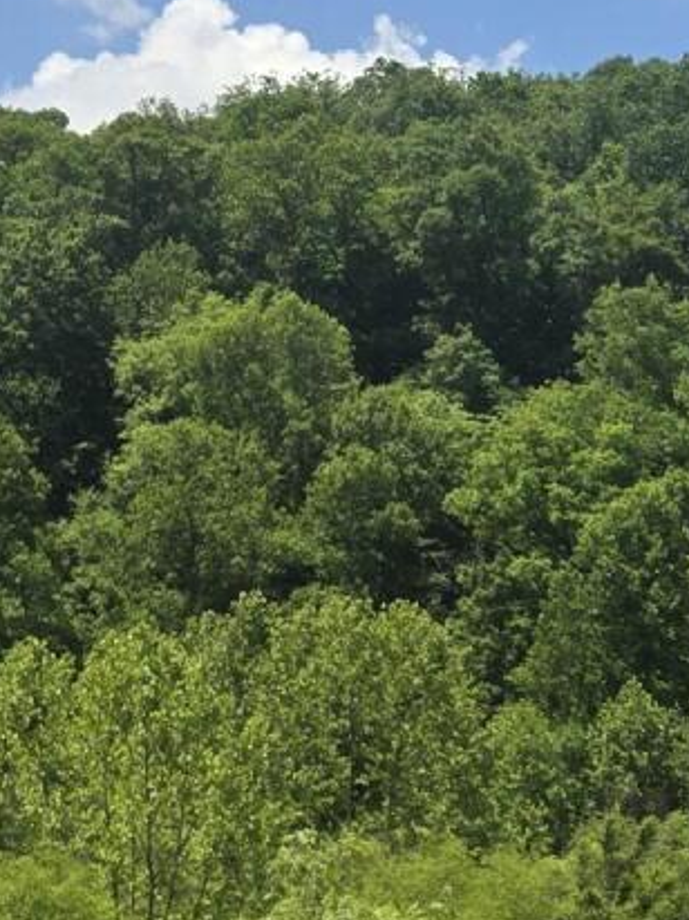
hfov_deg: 11.6
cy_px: 1236
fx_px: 2974
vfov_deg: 16.5
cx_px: 1461
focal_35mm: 112
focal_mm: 6.3
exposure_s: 1/939
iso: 12
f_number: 1.7
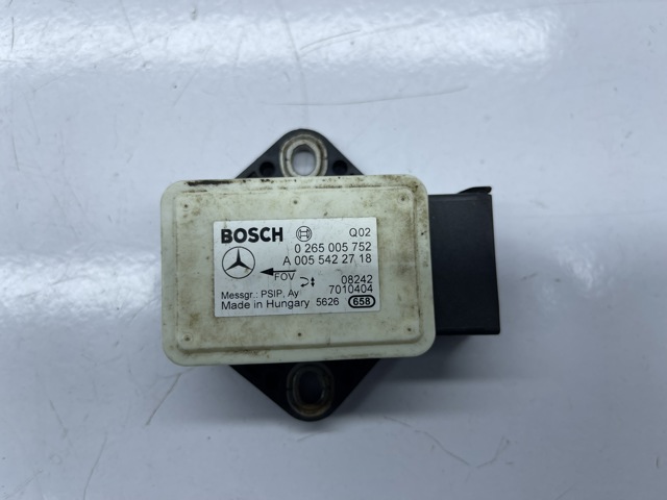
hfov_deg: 69.4
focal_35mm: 25
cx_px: 334
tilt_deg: -87.0
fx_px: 482
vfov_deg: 54.9
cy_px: 250
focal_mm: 5.1
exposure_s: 1/628
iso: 32
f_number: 1.6
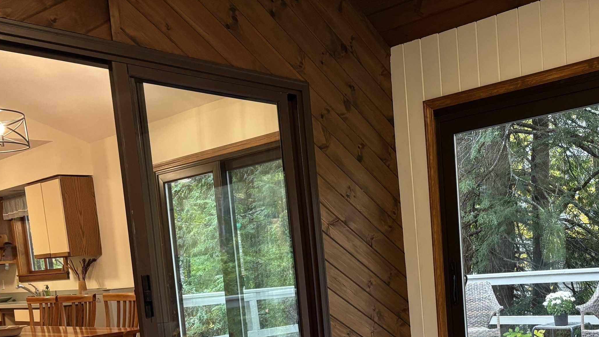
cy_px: 332
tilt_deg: -7.0
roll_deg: +4.3
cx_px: 408
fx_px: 667
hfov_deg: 47.4
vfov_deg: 26.9
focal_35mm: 42
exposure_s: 1/60
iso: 200
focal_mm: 5.96
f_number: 1.6
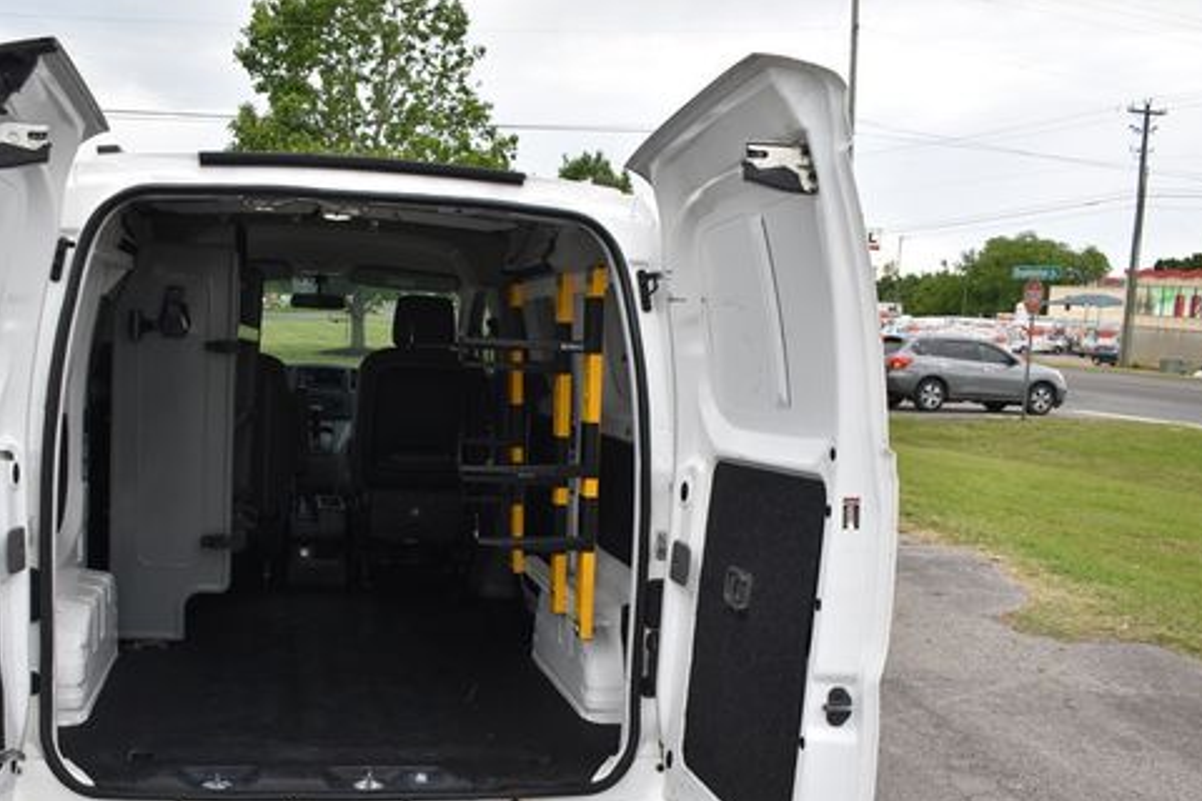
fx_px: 1202
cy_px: 507
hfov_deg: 52.8
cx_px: 478
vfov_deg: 36.6
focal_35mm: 36
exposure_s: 1/250
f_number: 4.5
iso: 400
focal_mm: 18
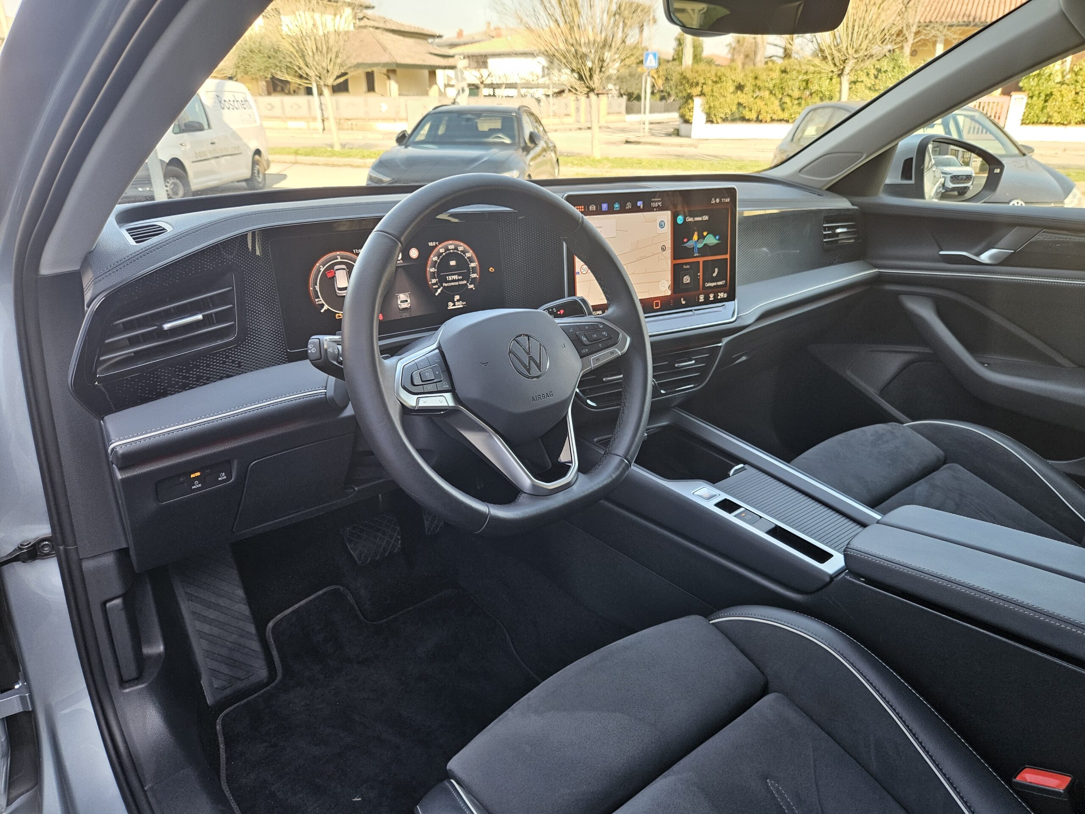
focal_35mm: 23
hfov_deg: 73.9
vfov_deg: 58.9
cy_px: 407
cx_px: 542
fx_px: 721
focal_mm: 5.4
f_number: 1.8
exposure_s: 1/180
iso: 125
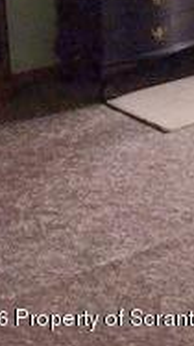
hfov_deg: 9.5
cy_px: -89
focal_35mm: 108
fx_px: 989
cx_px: 521
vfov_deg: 18.6
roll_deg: +0.1
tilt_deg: -7.6
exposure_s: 1/30
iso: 40
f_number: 2.2
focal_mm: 4.15
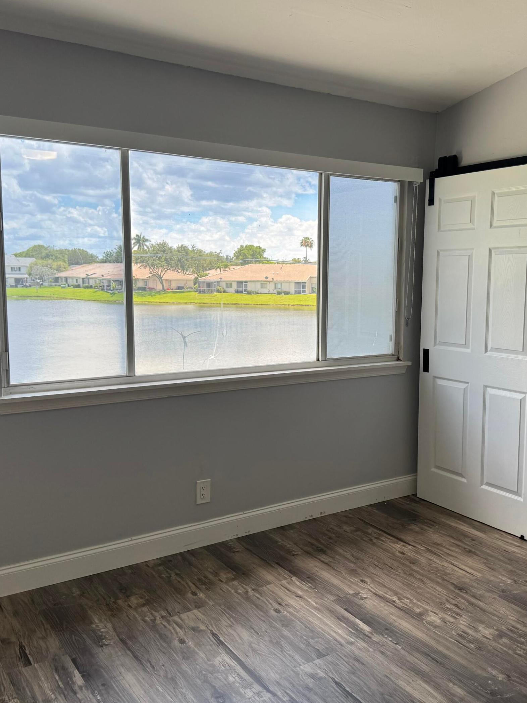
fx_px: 670
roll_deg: -0.7
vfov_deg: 55.4
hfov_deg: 42.8
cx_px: 301
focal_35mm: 33
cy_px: 350
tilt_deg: -6.8
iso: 80
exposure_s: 1/433
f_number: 1.78
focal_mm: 6.76
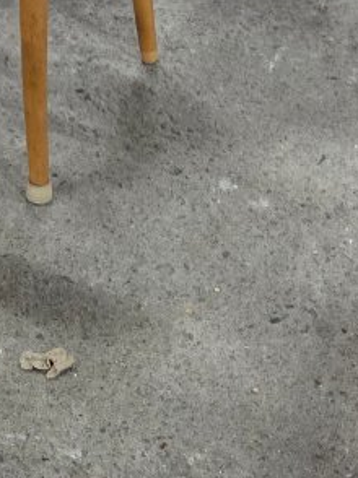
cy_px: 257
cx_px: -72
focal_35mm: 94
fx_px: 1298
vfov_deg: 20.9
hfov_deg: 15.2
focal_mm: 5.4
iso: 1250
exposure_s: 1/100
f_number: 1.8
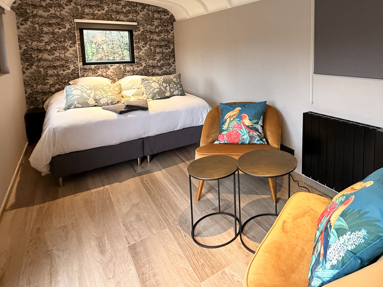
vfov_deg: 56.6
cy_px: 79
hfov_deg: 71.4
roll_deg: +0.2
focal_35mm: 23
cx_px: 260
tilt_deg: -6.9
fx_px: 255
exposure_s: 1/60
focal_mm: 2.22
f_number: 2.2
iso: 400
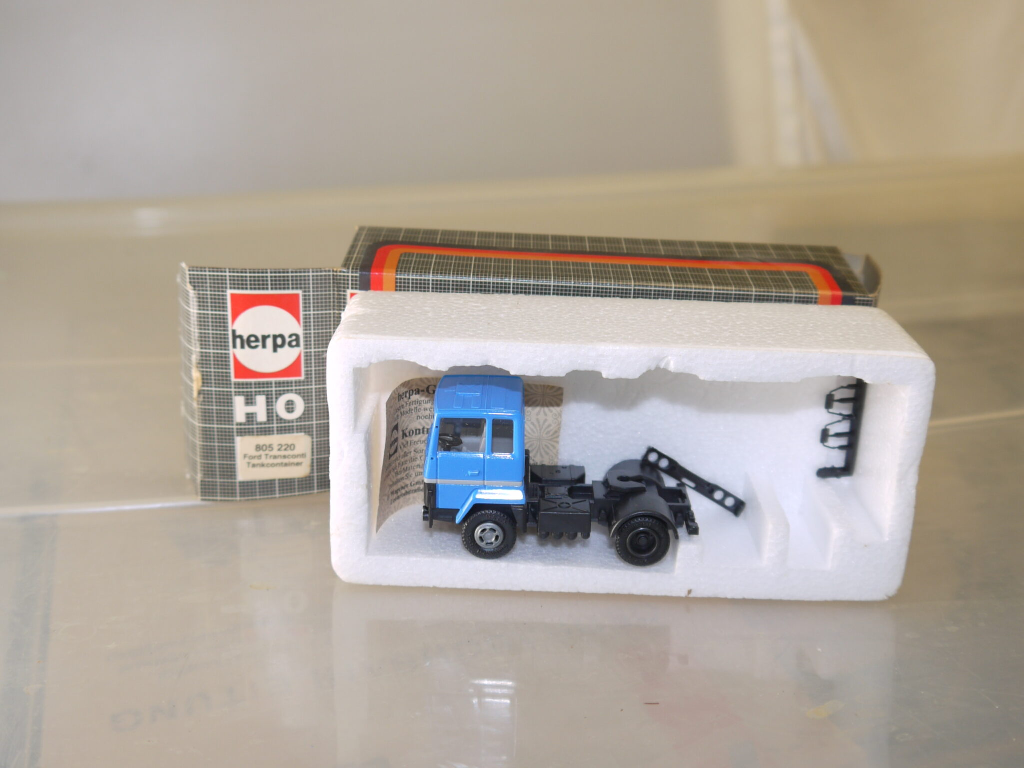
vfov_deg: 36.8
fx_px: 1154
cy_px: 384
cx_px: 512
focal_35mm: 39
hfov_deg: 47.9
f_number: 3.5
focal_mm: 14
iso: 100
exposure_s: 1/100
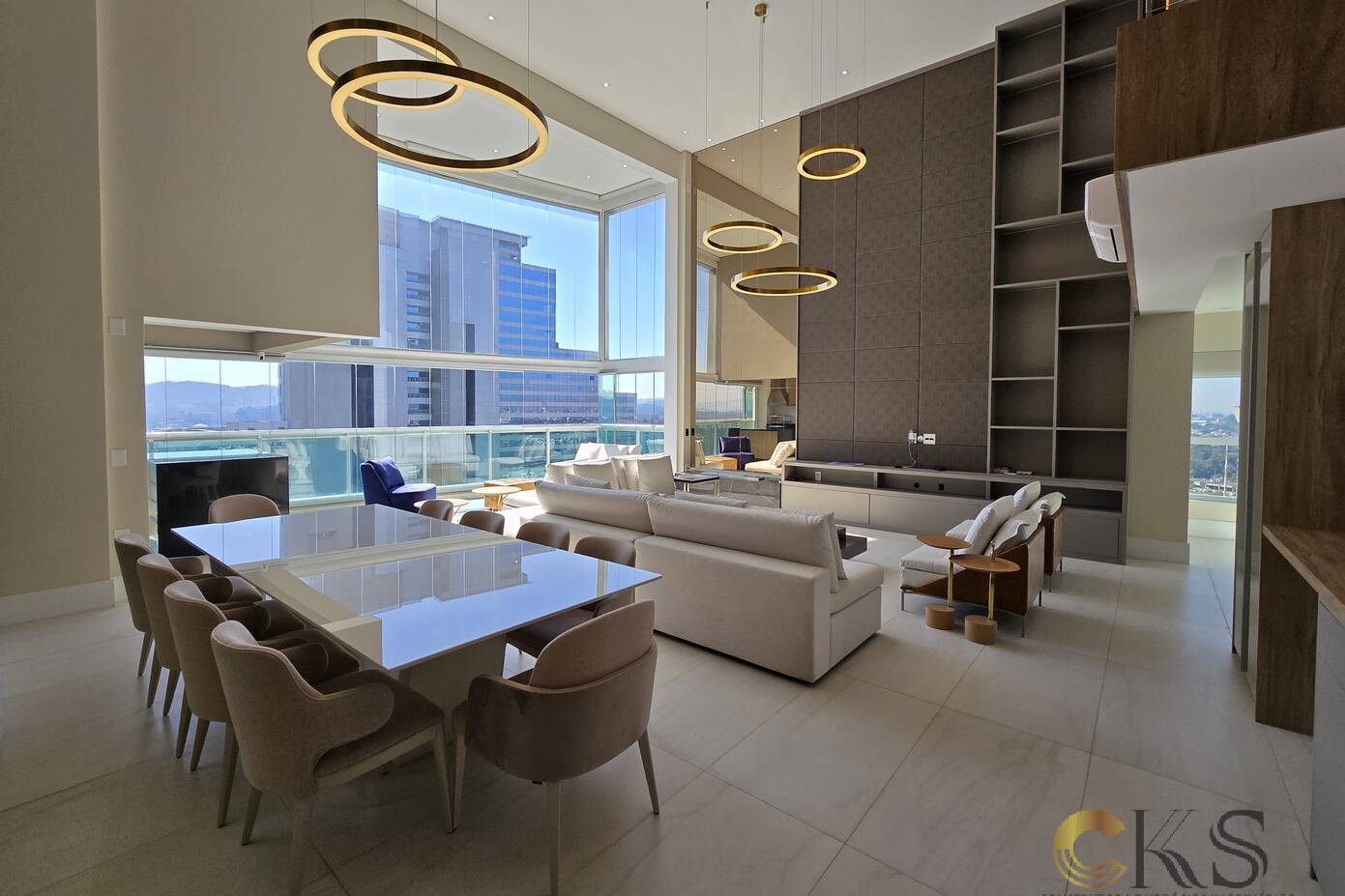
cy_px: 419
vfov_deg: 81.1
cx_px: 665
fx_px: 523
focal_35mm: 14
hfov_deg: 104.3
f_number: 2.2
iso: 50
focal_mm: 2.2
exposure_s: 1/1199
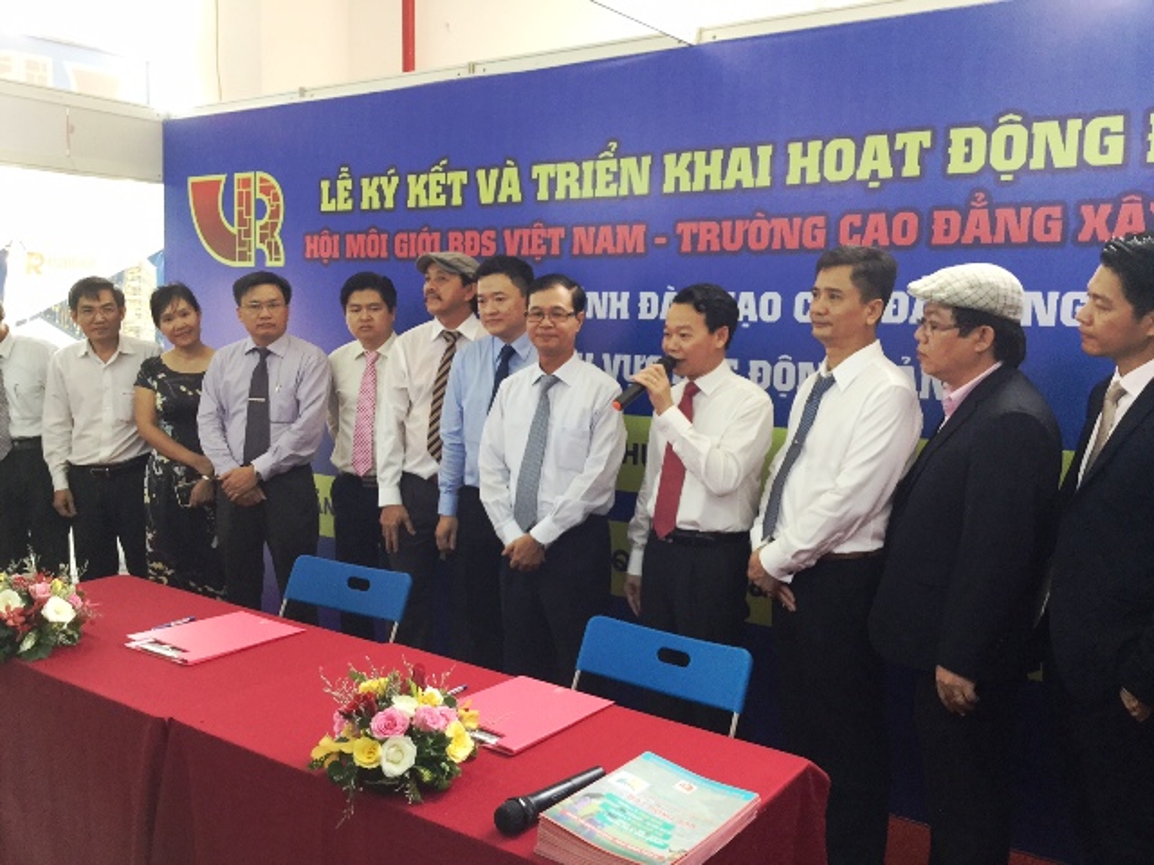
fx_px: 1033
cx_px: 577
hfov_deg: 58.4
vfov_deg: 45.4
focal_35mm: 31
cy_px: 432
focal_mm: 3.3
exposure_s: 1/33
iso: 80
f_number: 2.4
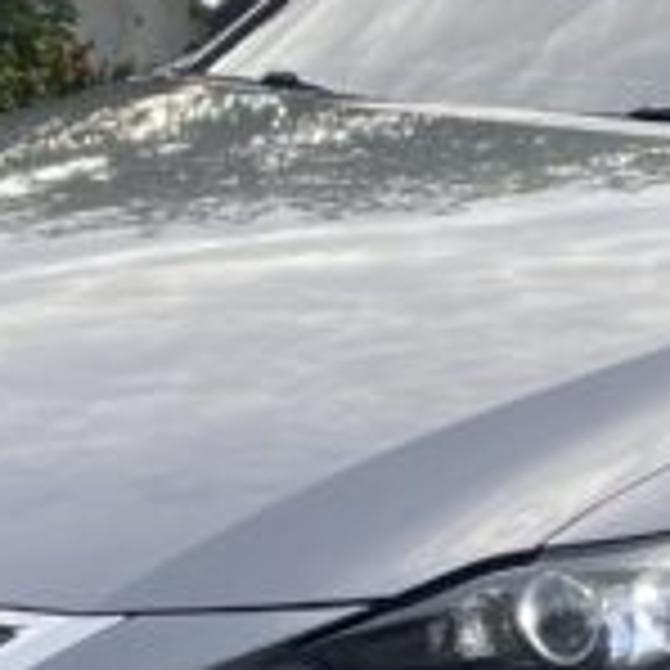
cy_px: 652
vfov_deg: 11.0
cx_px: 692
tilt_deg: -11.5
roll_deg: -1.0
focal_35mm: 158
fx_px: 3460
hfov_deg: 10.9
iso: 32
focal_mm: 4.2
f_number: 1.6
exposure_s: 1/739
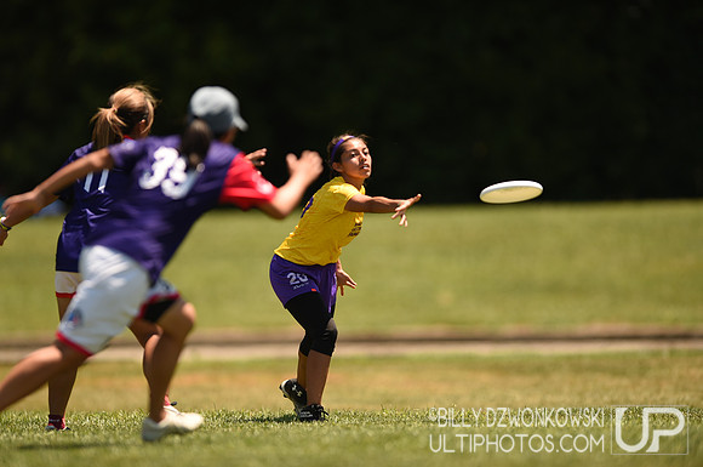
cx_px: 352
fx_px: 7800
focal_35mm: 400
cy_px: 234
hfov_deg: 5.2
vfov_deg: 3.4
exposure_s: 1/1250
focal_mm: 400
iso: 100
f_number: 2.8
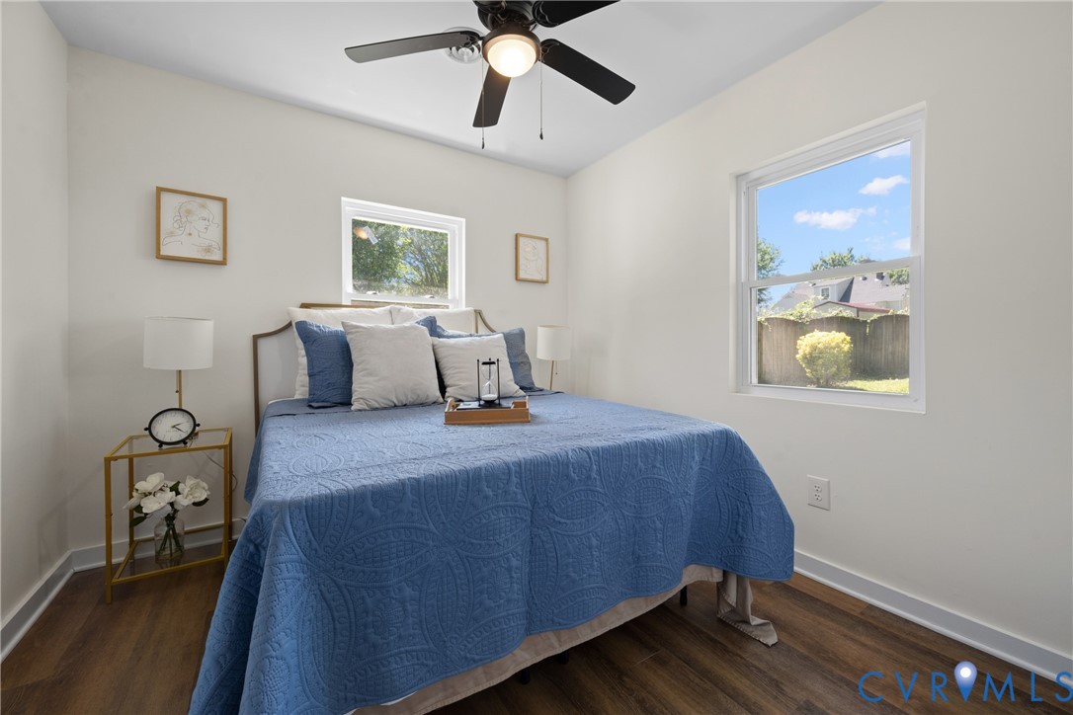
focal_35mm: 14
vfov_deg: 81.2
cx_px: 536
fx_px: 417
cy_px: 358
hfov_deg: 104.3
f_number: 8
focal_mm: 14
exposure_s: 1/8
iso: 320
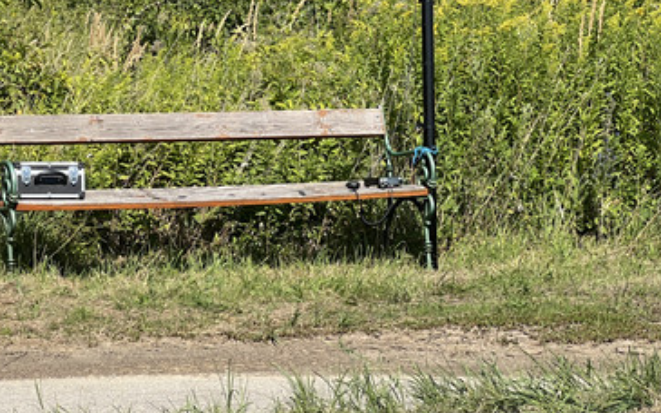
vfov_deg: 9.1
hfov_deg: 14.6
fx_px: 2576
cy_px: 56
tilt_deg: -3.4
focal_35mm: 143
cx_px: 161
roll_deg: +0.1
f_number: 2.8
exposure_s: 1/567
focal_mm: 9
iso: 32
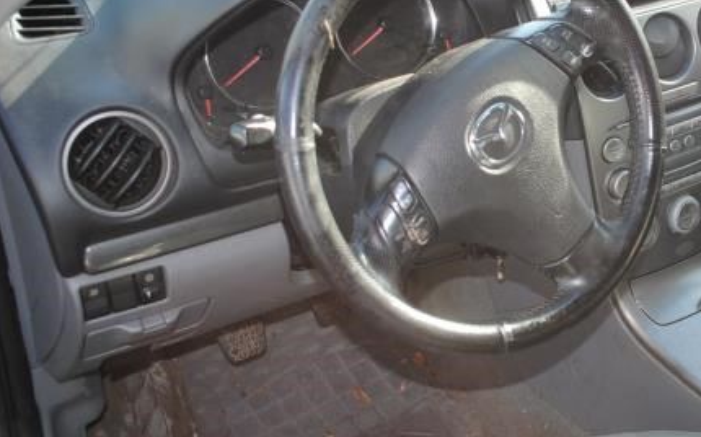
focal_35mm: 57
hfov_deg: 34.5
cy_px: 196
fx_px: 1088
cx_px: 571
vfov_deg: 22.7
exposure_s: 1/125
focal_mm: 20
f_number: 3.8
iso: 160
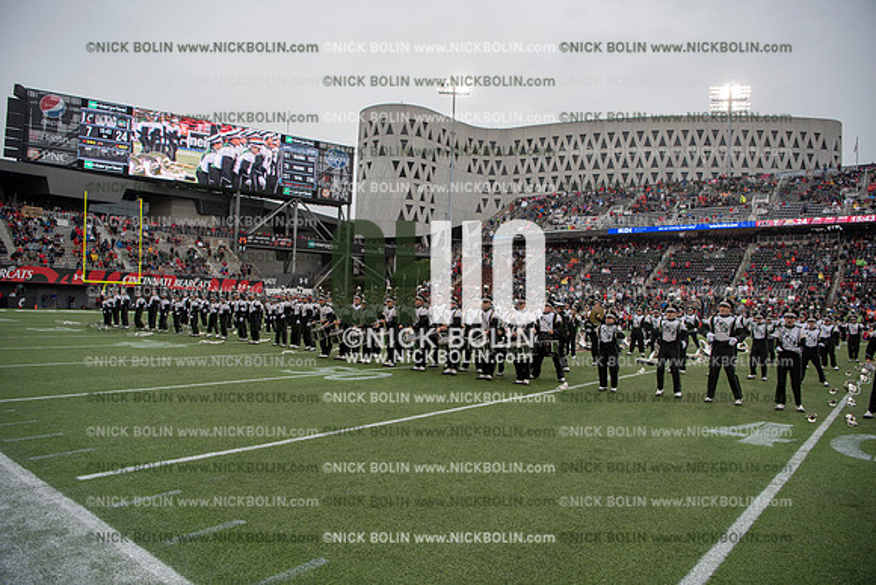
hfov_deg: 73.7
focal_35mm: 24
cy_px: 292
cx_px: 438
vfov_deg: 53.2
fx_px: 584
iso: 250
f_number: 3.5
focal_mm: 24
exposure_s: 1/800
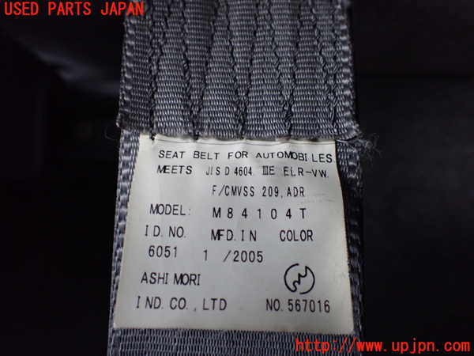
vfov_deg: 46.8
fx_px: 411
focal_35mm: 30
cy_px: 178
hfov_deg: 60.0
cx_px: 237
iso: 800
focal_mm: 5.4
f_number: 2.3
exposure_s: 1/40
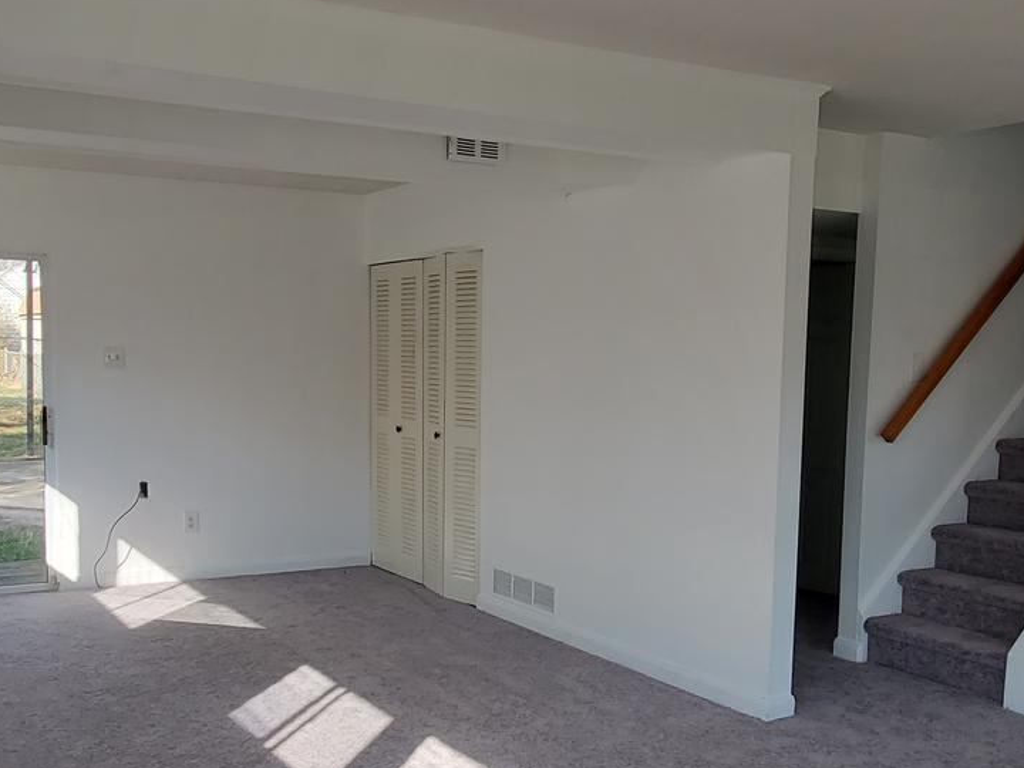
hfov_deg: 50.1
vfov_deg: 38.4
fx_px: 1095
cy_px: 491
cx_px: 492
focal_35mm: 37
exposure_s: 1/200
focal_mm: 1.8
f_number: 2.2
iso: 50
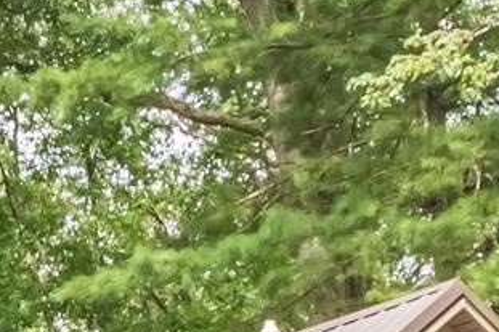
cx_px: -489
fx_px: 2466
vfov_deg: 7.7
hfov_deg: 10.6
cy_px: 240
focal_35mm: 178
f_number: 7.1
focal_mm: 18
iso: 640
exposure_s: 1/200
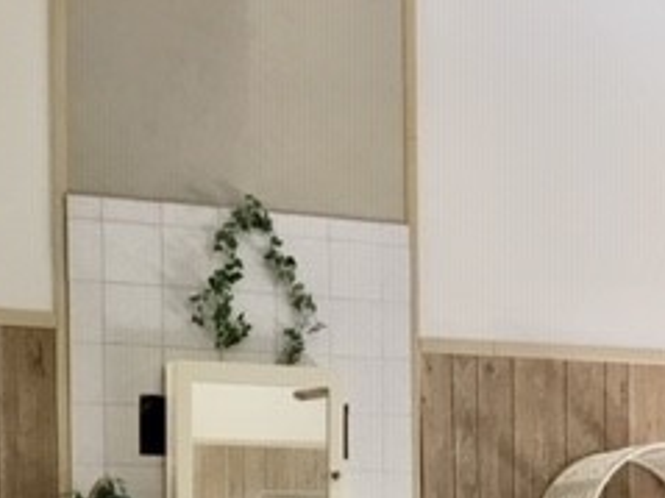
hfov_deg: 23.6
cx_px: 362
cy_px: 637
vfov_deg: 16.8
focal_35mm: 83
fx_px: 1594
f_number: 2.4
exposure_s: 1/30
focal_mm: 3.3
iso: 50
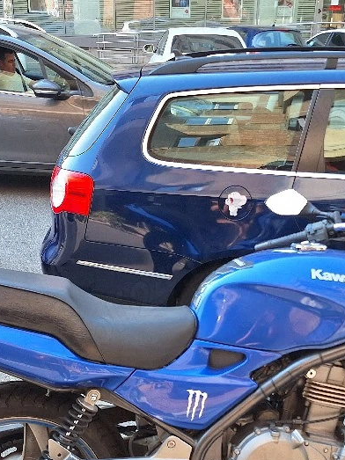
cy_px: 316
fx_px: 585
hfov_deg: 32.8
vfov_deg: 42.2
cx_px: 190
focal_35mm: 44
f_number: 1.8
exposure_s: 1/526
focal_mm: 5.54
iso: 40
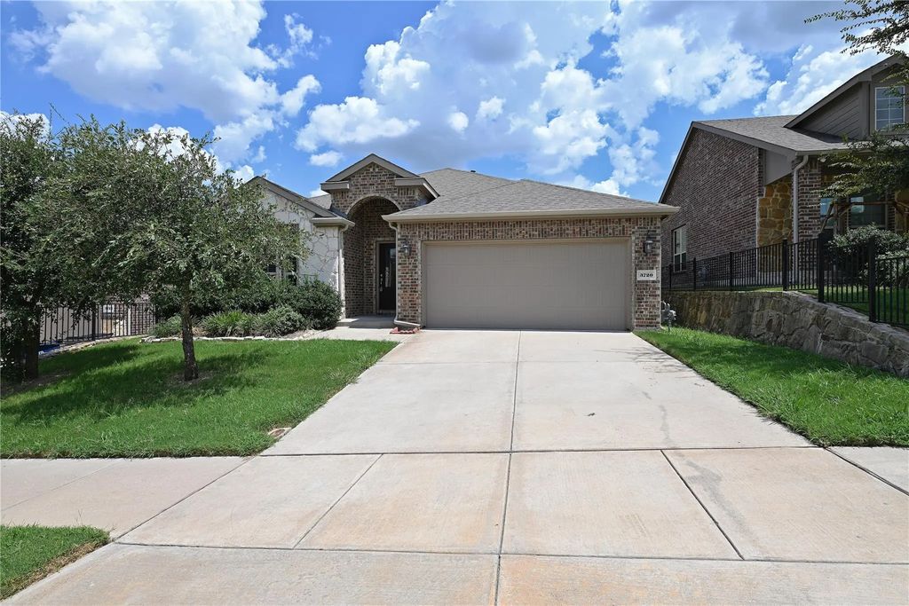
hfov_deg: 90.0
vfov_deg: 67.4
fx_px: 455
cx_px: 454
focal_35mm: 18
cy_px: 303
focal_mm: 18
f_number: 13
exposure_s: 1/125
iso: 100
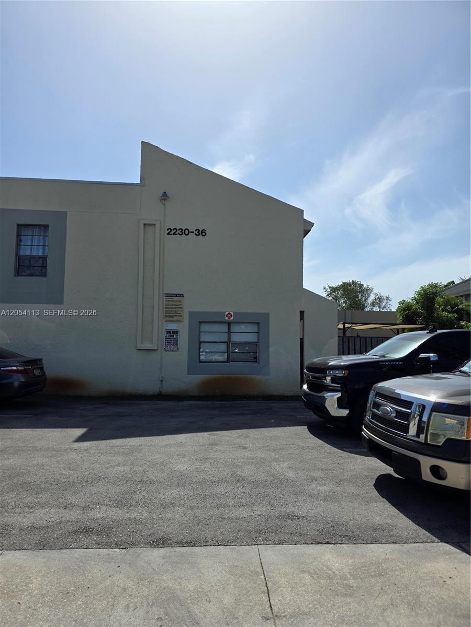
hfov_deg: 58.9
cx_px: 236
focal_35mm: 23
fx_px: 417
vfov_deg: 73.9
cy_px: 314
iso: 64
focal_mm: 6.3
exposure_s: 1/7944
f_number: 1.7
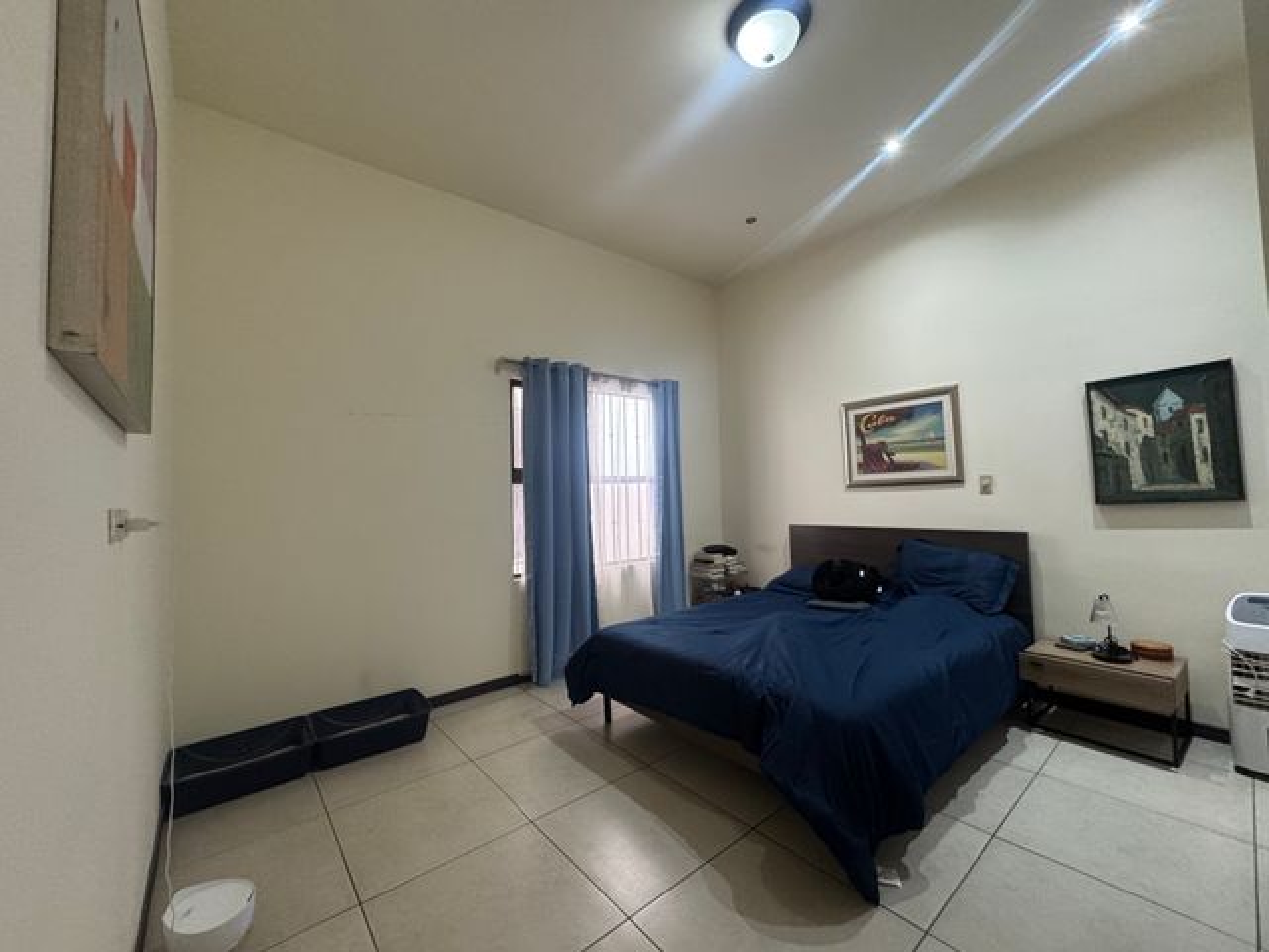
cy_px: 476
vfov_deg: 85.7
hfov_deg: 102.1
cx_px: 634
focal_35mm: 14
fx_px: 513
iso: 500
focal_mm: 2.22
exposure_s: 1/60
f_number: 2.2
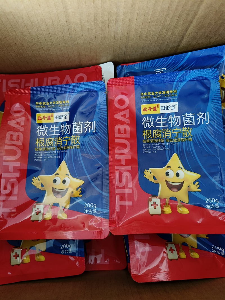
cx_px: 112
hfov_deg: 58.9
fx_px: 199
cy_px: 150
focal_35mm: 23
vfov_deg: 73.9
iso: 514
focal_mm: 5.56
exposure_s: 1/50
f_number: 1.88
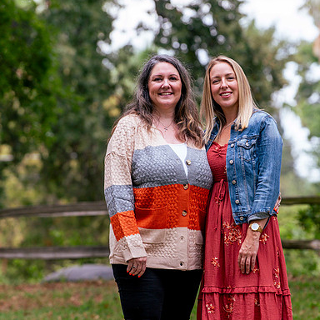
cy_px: 160
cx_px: 182
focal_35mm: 257
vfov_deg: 6.8
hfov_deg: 6.8
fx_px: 2688
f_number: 5.6
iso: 200
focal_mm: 200
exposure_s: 1/250
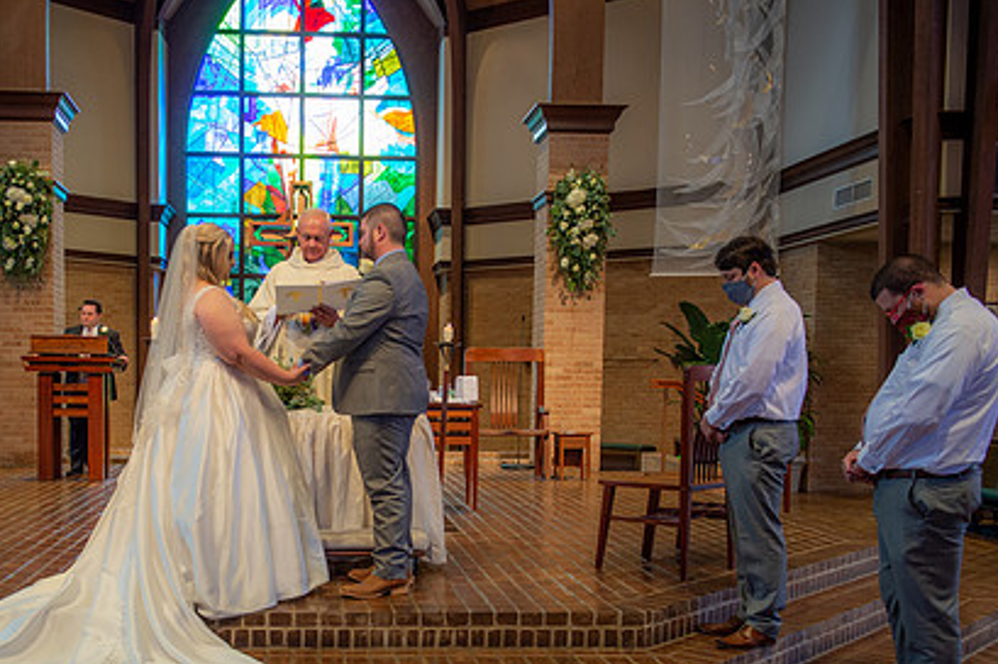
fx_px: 1219
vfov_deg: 30.1
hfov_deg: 44.1
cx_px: 356
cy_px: 466
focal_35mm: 44
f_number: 3.5
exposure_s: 1/125
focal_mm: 31
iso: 1250
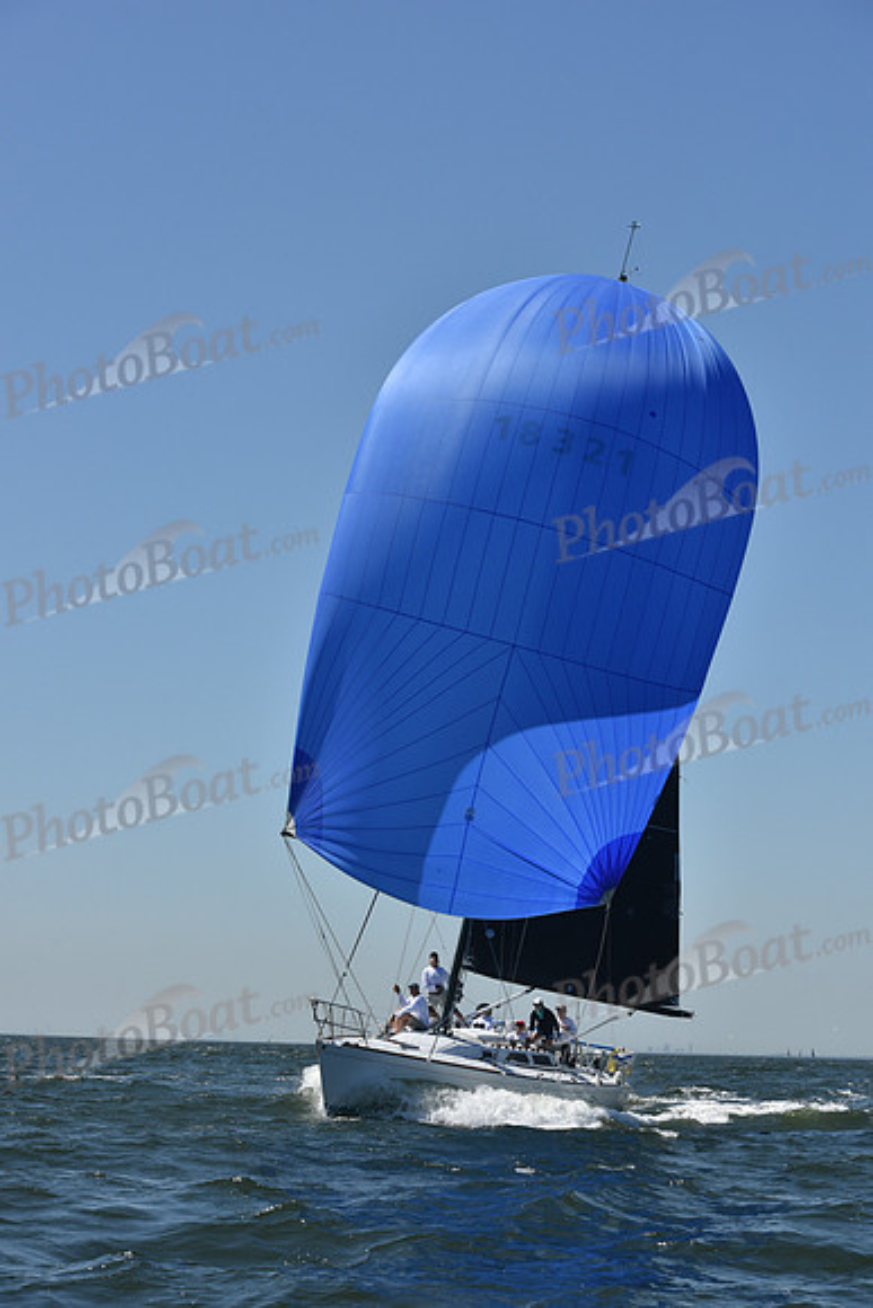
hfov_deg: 19.5
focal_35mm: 70
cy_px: 654
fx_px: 2545
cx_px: 436
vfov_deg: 28.8
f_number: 9
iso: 250
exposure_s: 1/1250
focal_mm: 70
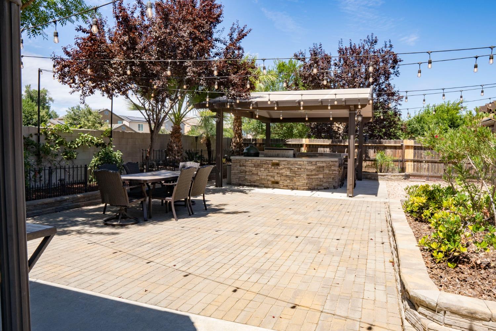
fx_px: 331
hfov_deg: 73.7
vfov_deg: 53.1
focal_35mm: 24
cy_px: 166
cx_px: 248
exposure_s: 1/160
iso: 250
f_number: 14
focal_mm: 16
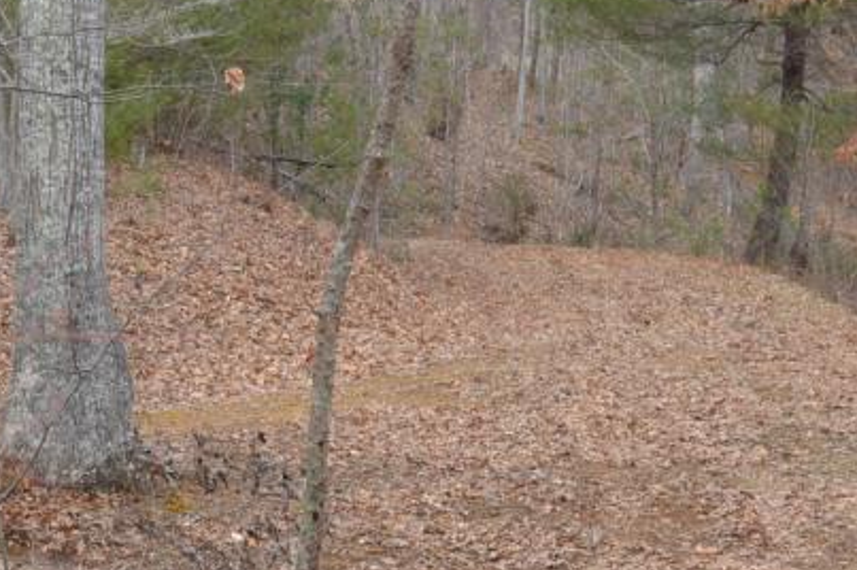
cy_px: 522
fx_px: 3170
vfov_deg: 10.2
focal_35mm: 133
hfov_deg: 15.3
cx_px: 179
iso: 110
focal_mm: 35
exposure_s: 1/125
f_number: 5.6
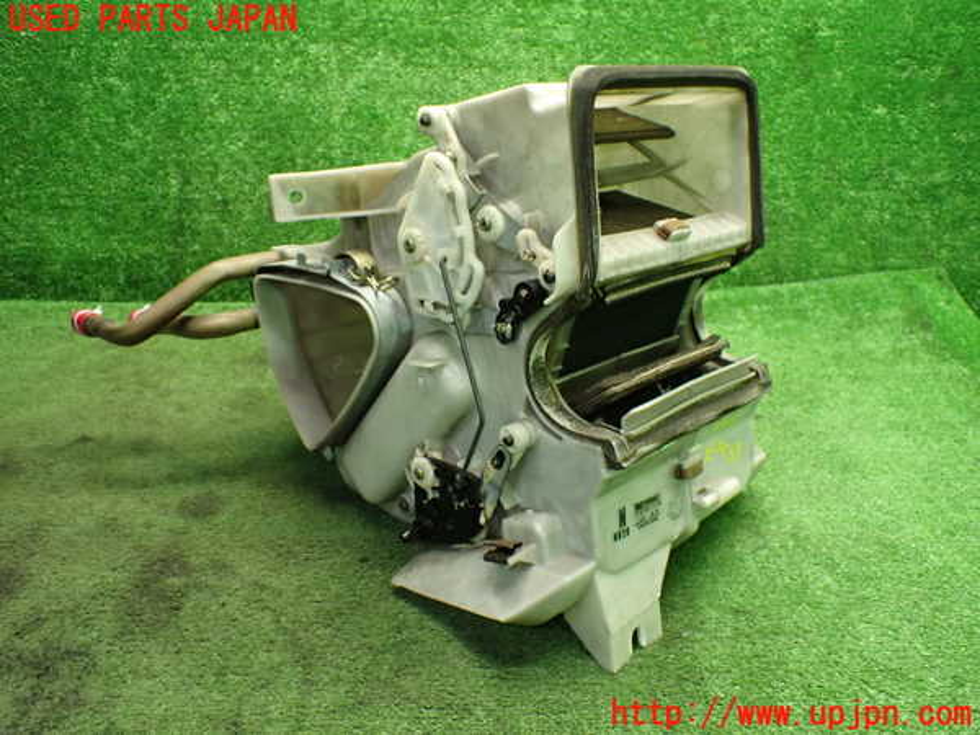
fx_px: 849
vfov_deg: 46.8
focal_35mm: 30
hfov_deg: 60.0
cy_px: 368
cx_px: 490
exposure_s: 1/80
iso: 800
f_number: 2.3
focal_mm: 5.4
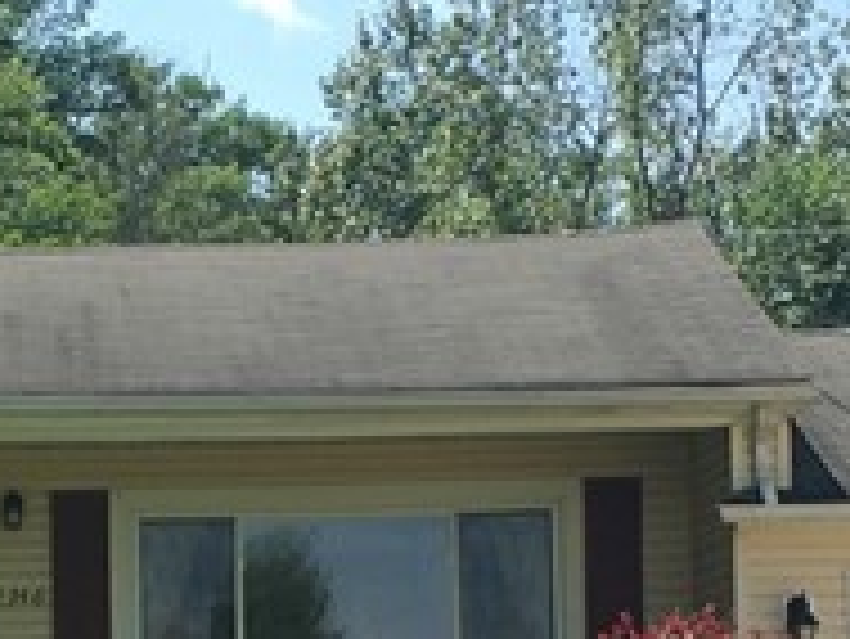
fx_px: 3858
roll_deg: +1.6
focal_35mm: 157
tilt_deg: +1.1
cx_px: 22
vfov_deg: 9.3
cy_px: 860
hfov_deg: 12.4
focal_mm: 4.15
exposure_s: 1/1083
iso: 25
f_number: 2.2
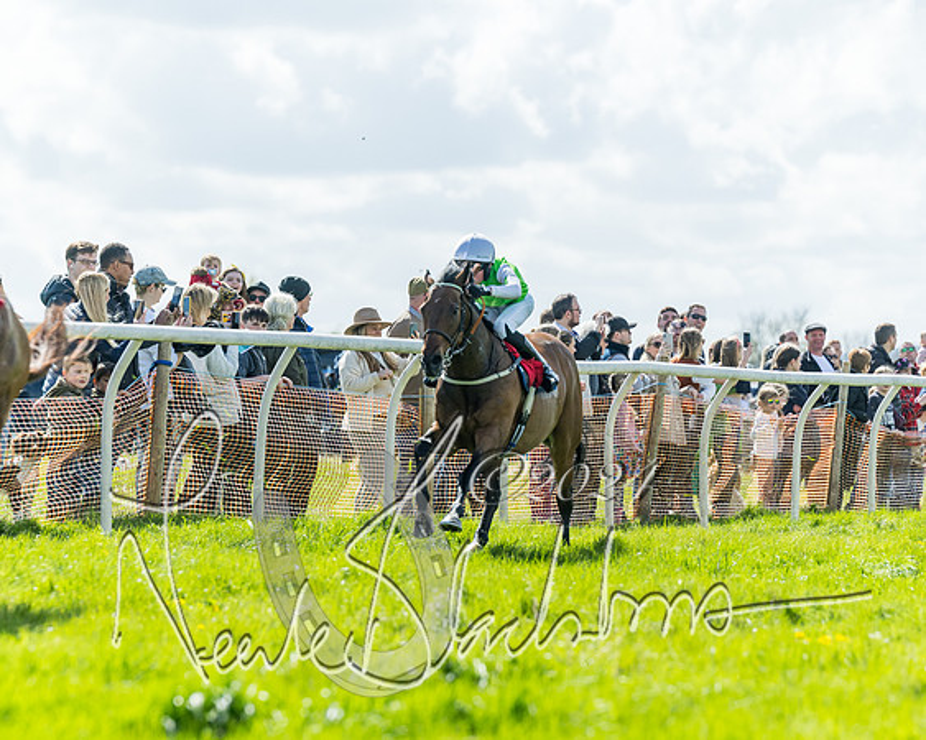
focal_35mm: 244
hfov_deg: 7.9
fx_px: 6698
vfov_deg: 6.3
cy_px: 403
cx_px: 482
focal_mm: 160
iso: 400
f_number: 4
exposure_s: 1/4000
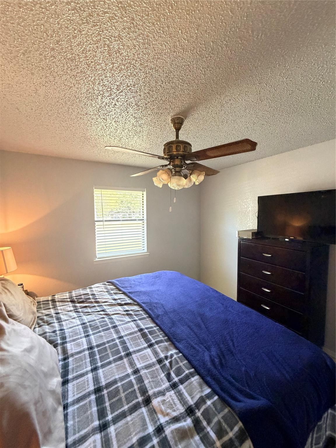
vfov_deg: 102.1
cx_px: 168
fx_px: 181
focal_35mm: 14
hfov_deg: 85.7
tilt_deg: -2.8
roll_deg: +0.1
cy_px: 224
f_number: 2.2
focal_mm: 2.22
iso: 500
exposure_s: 1/60
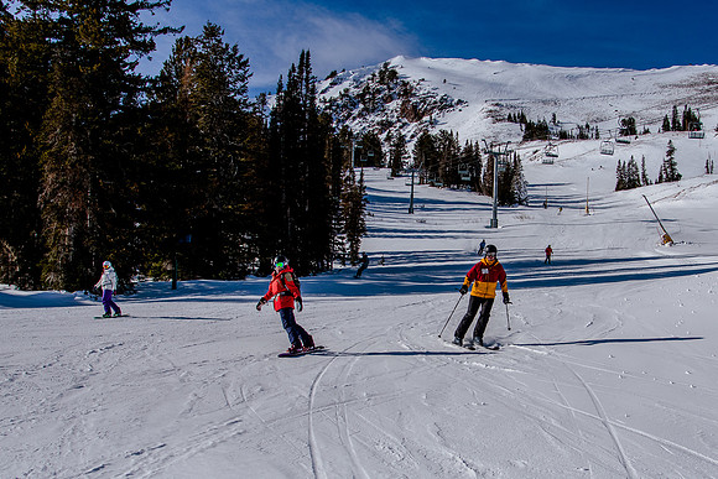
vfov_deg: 30.8
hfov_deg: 44.8
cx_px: 432
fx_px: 866
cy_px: 288
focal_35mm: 43
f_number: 5.6
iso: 400
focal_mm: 24
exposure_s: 1/6400
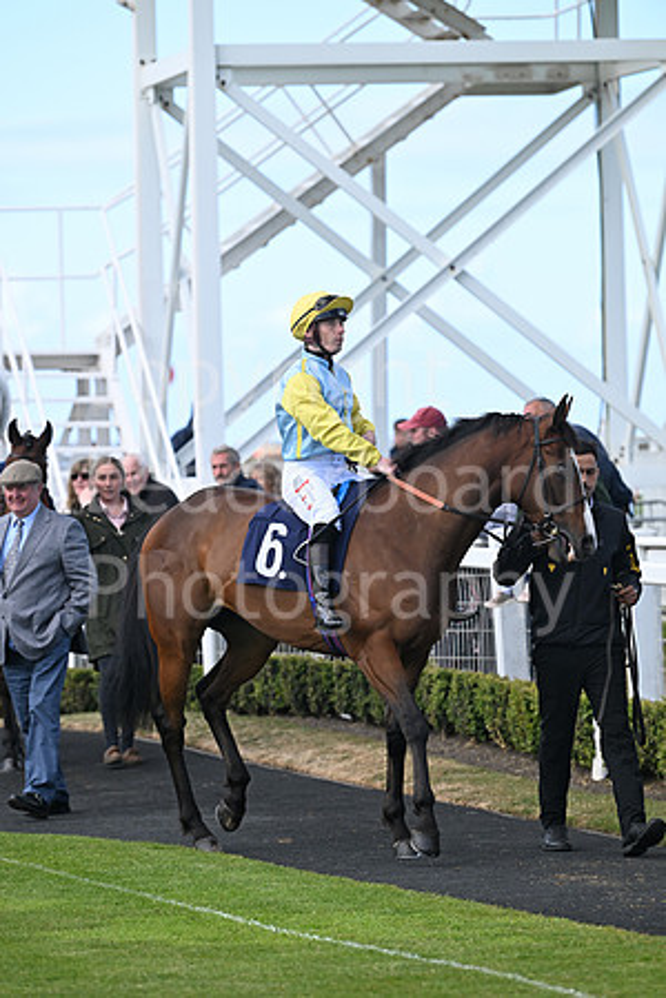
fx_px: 5550
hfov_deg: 6.9
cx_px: 333
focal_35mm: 200
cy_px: 499
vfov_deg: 10.3
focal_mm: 200
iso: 400
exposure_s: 1/1250
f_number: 4.5
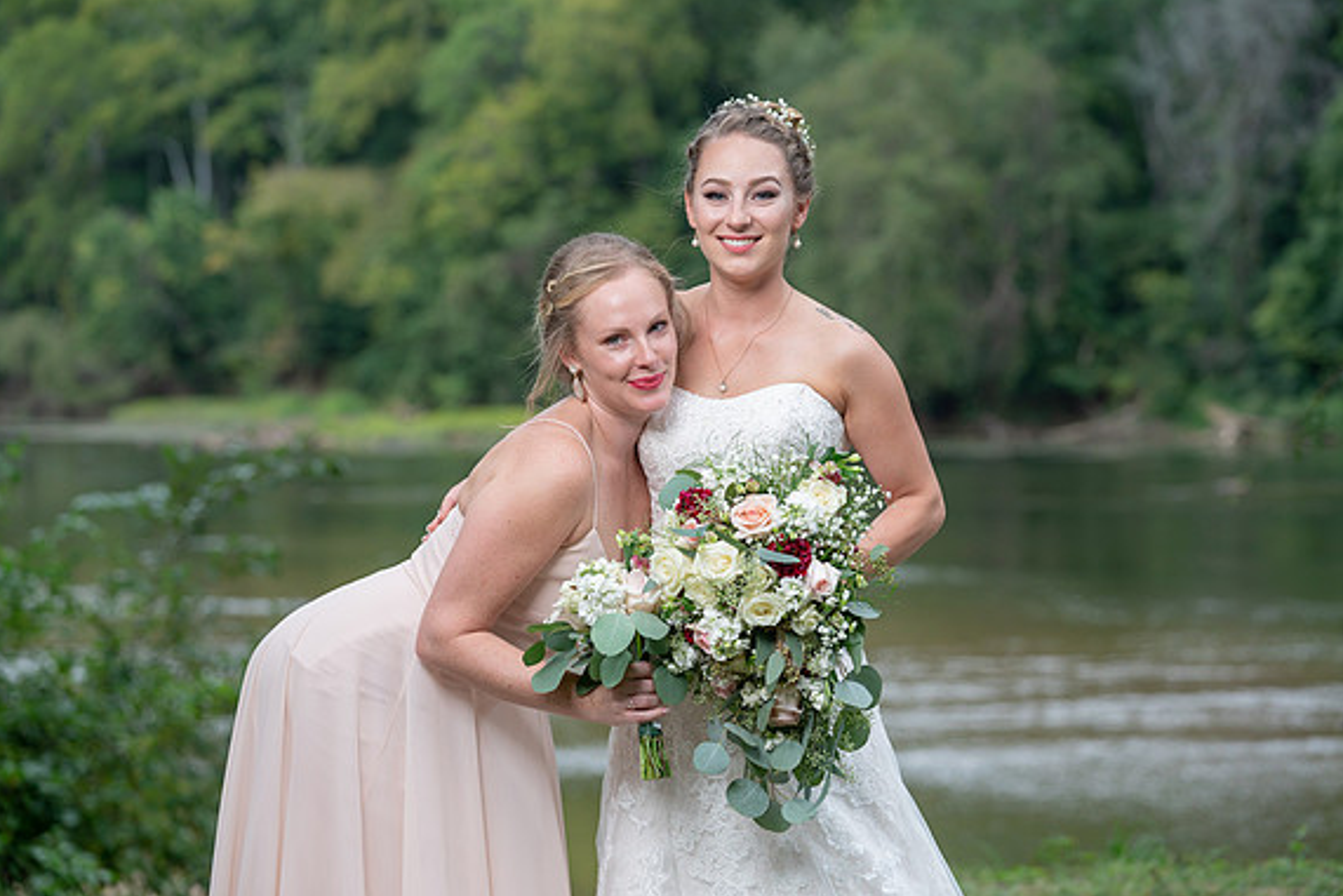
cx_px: 671
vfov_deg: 13.2
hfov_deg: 19.6
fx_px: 3881
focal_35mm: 104
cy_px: 448
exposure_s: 1/250
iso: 100
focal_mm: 102
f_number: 4
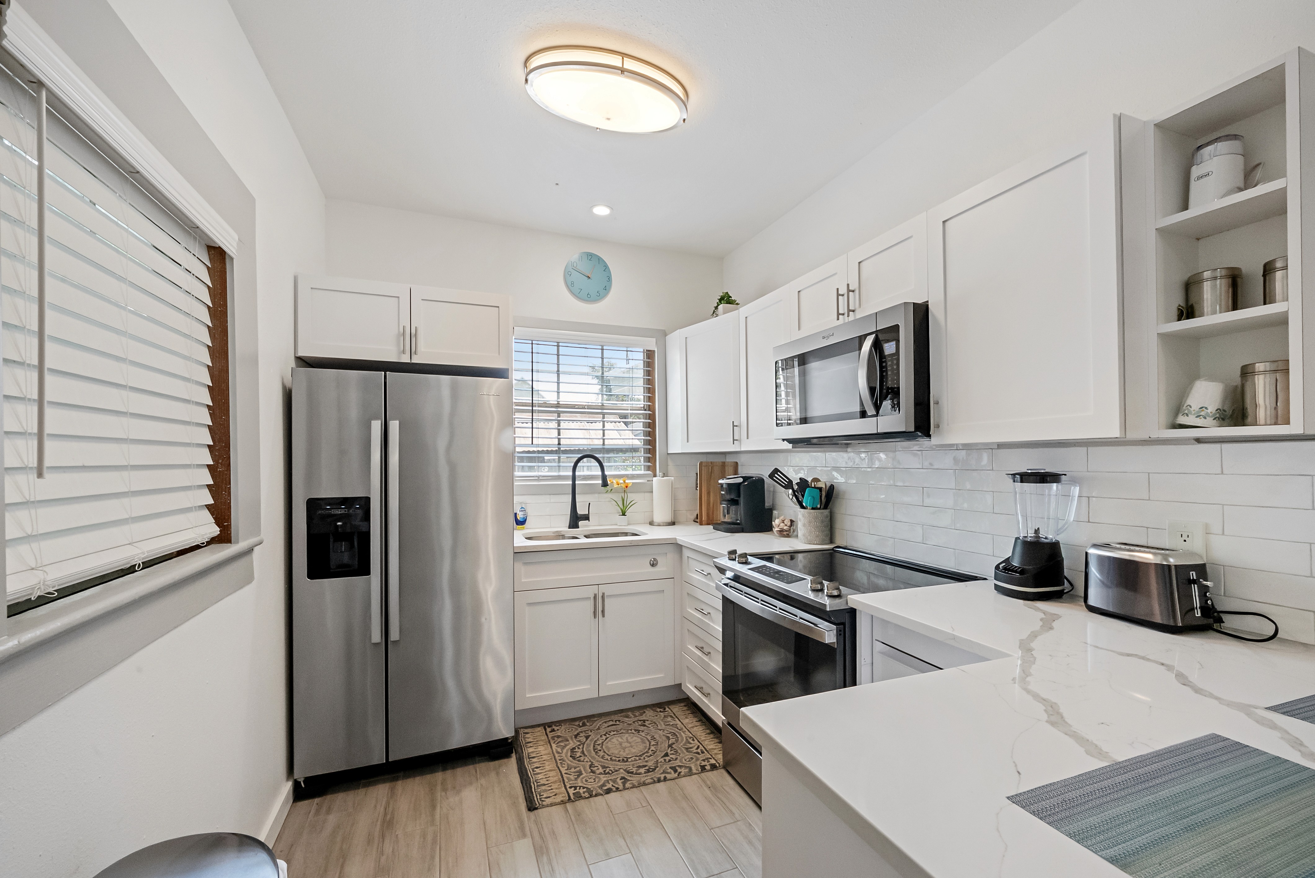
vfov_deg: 81.3
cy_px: 439
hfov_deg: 104.2
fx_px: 512
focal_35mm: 14
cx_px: 658
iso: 6400
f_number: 16
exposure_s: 1/30
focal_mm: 14
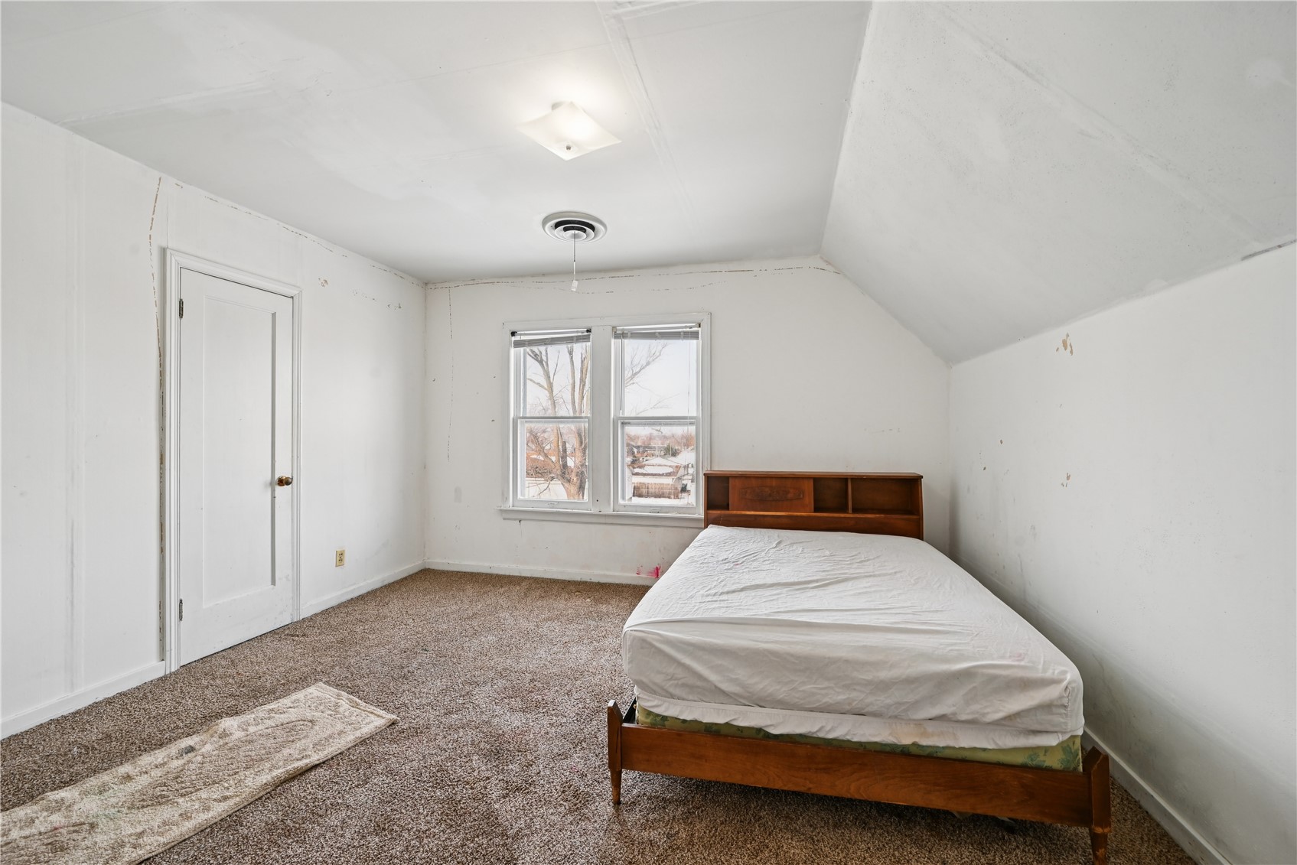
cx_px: 648
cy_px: 432
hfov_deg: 104.2
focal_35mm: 14
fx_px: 504
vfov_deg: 81.2
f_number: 8
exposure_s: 1/40
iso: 320
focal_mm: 14
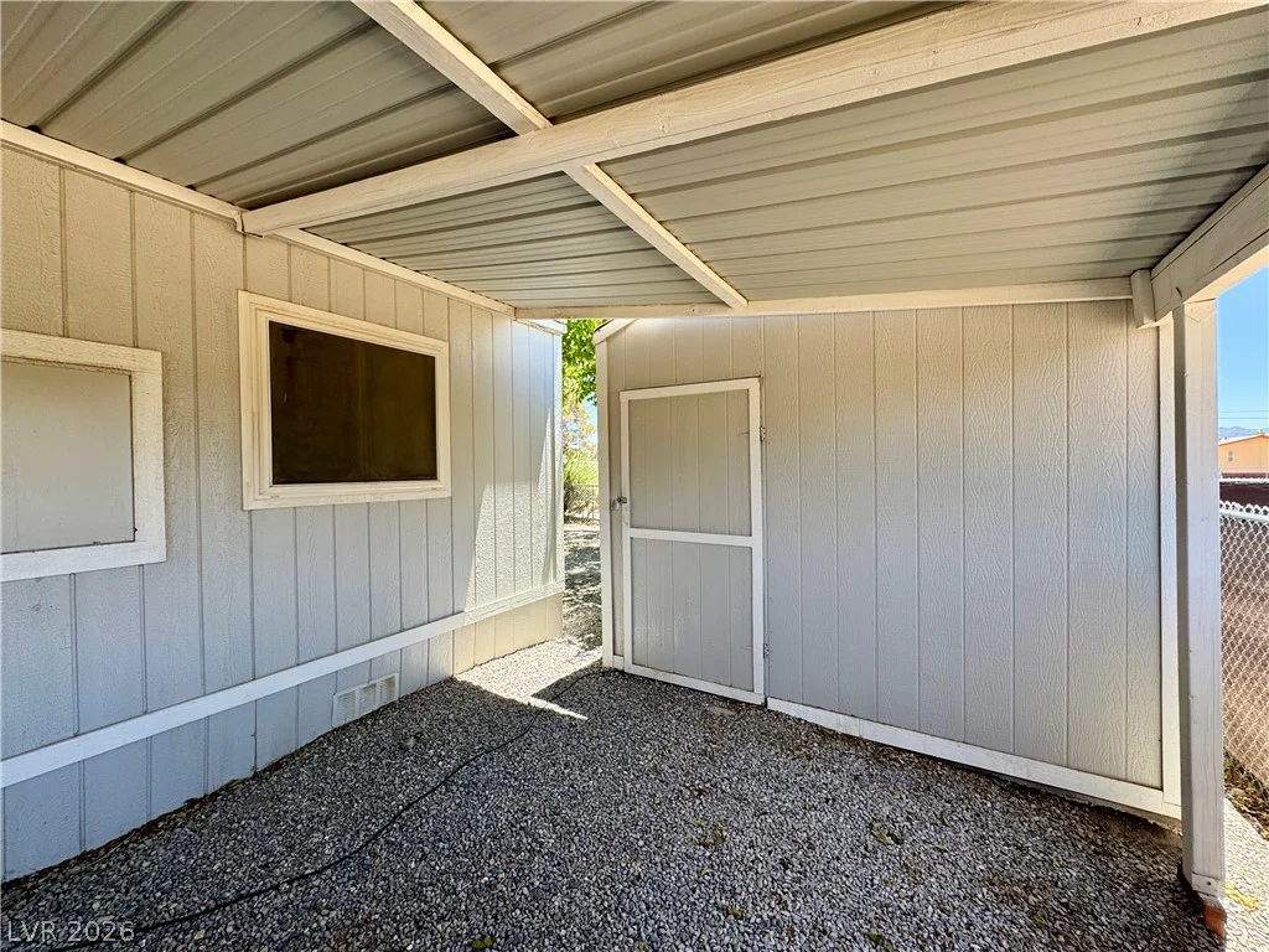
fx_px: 513
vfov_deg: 85.7
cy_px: 476
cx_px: 634
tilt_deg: -1.3
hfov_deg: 102.1
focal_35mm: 14
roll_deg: +0.2
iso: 40
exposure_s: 1/347
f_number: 2.2
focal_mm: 2.22
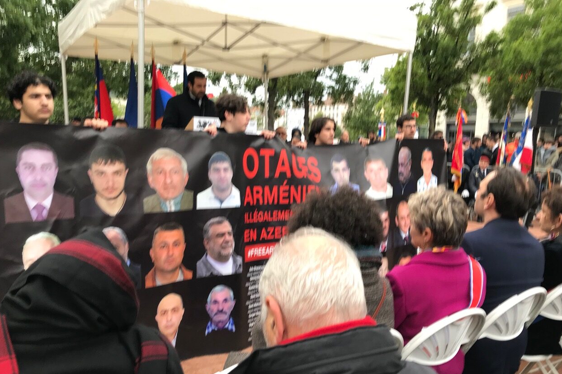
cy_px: 216
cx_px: 286
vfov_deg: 43.5
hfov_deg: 61.9
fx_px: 468
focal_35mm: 30
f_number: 1.8
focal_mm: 3.99
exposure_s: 1/100
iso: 32
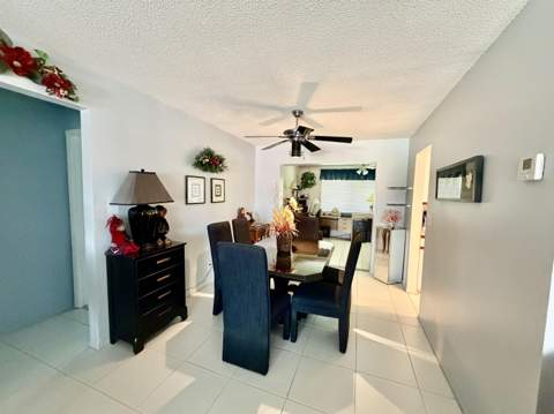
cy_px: 207
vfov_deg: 85.6
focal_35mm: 14
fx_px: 224
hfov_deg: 102.1
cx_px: 277
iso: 800
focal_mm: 2.22
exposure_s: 1/60
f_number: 2.2
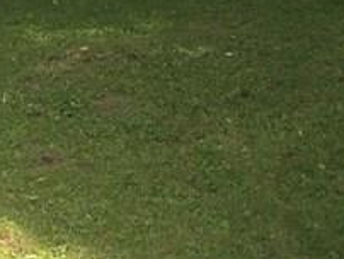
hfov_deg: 13.0
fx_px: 1463
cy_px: -291
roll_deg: +0.4
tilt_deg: +3.6
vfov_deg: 9.4
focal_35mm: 147
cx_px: -97
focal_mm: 4.15
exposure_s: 1/820
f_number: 2.2
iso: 32
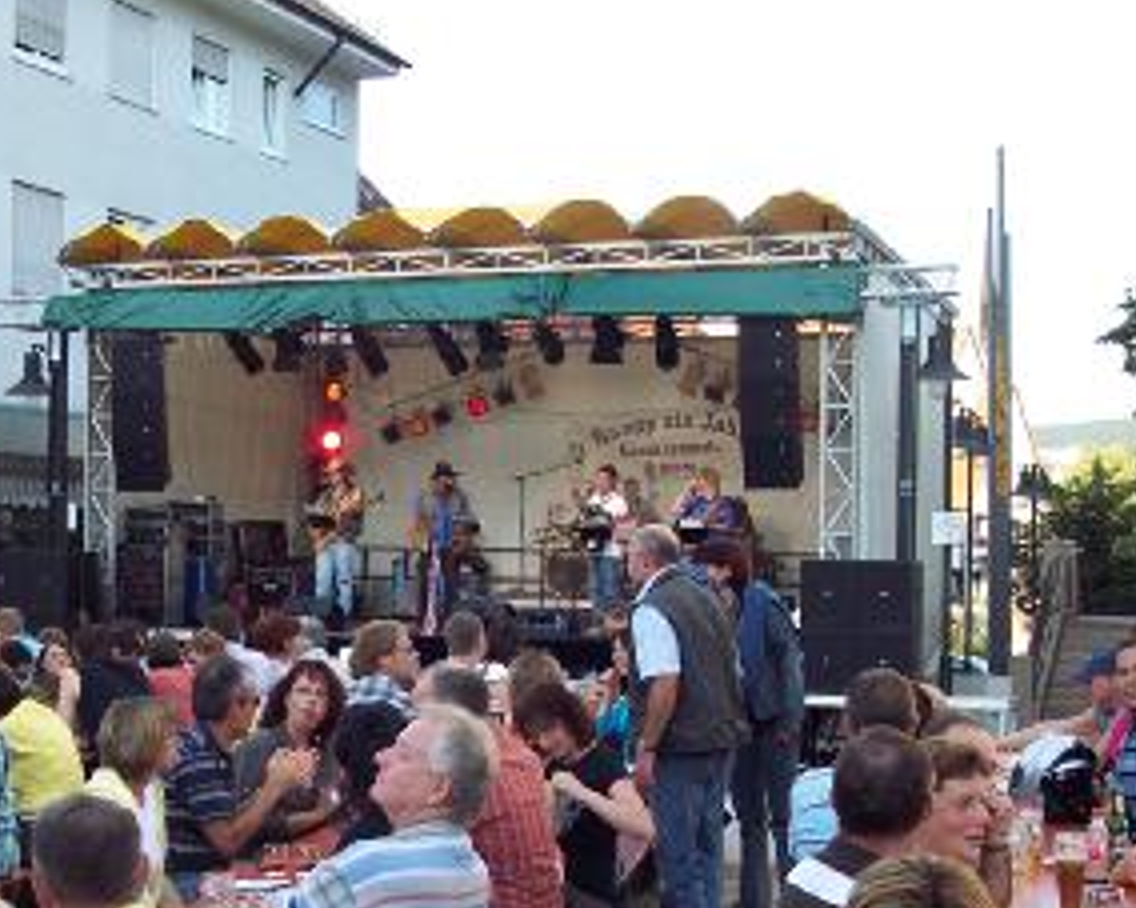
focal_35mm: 67
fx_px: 2252
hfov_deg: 28.0
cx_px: 300
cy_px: 574
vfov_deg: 22.7
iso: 100
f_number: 3.4
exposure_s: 1/125
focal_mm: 8
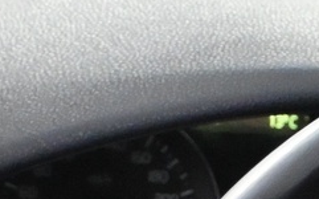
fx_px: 2190
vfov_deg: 5.0
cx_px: 539
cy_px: 573
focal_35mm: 252
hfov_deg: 8.1
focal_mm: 24.5
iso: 6400
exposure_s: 1/60
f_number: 4.2
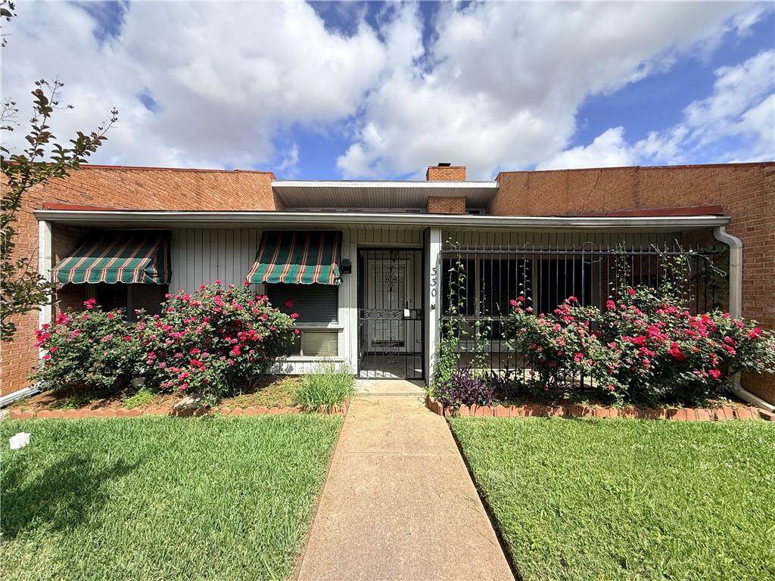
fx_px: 313
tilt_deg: +0.8
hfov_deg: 102.1
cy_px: 290
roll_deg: -0.2
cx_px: 388
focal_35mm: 14
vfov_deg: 85.7
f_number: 2.2
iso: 50
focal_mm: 2.22
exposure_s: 1/1312
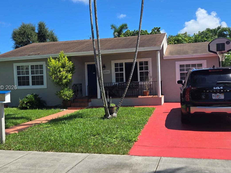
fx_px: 234
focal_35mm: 35
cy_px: 88
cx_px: 124
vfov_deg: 40.7
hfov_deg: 52.6
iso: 25
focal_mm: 5.4
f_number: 1.8
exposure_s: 1/1794
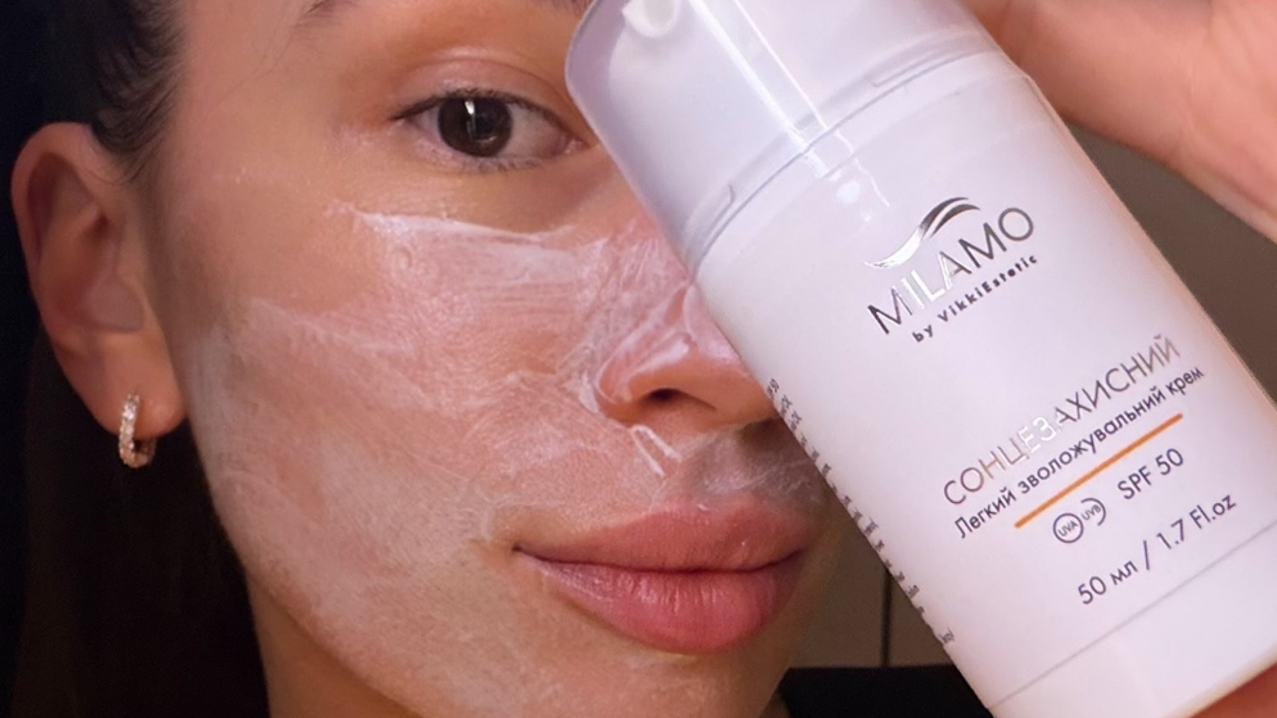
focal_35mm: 51
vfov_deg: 23.4
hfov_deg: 40.6
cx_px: 617
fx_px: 1727
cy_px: 497
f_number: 1.9
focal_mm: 2.71
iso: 125
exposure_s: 1/60
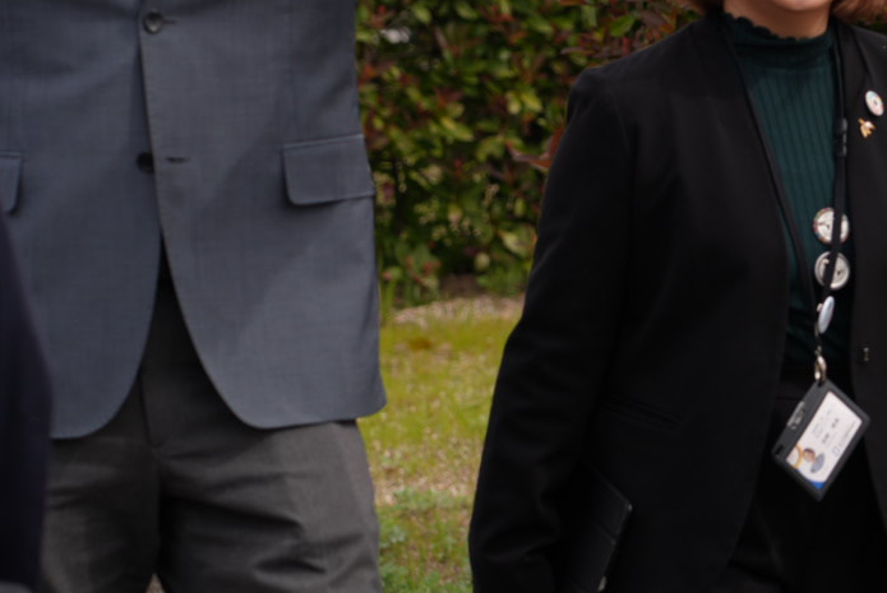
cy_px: -1
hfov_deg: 8.4
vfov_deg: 5.6
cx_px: 622
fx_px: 6018
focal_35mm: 244
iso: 100
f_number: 4.5
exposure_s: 1/640
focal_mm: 105
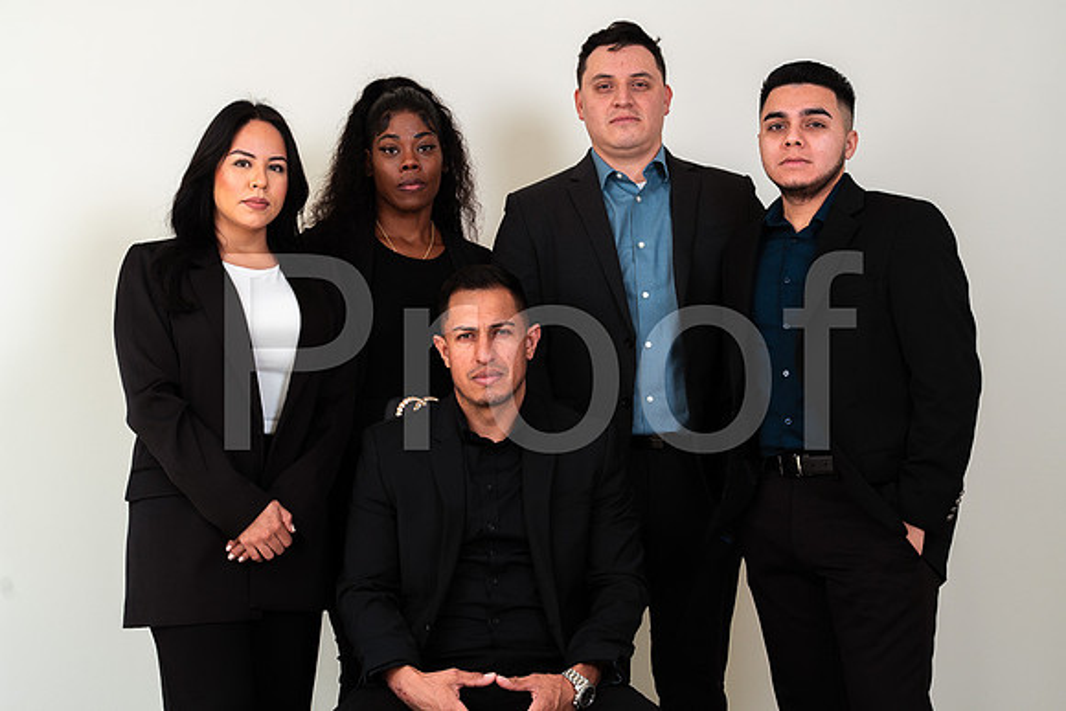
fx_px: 1777
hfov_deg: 33.4
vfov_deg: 22.6
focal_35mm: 60
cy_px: 356
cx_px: 533
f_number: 6.3
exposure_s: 1/160
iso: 200
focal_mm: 60
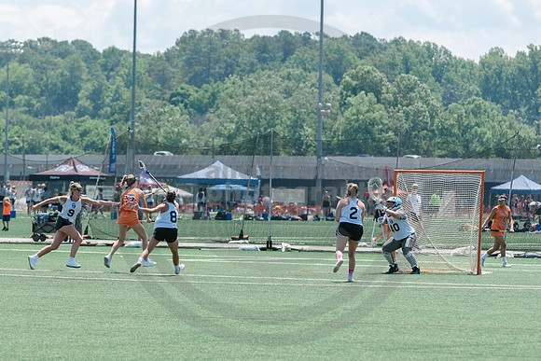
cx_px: 198
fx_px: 3685
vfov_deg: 5.6
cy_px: 208
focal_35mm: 245
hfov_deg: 8.4
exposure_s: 1/1600
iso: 400
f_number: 5
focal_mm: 165
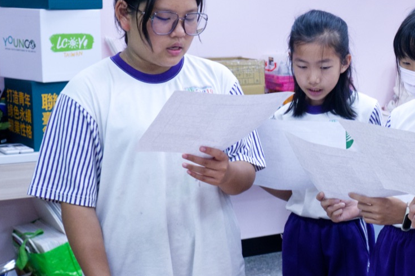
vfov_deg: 18.3
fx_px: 856
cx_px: 402
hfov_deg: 26.0
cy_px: 168
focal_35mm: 74
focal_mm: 19
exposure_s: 1/125
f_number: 4
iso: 800
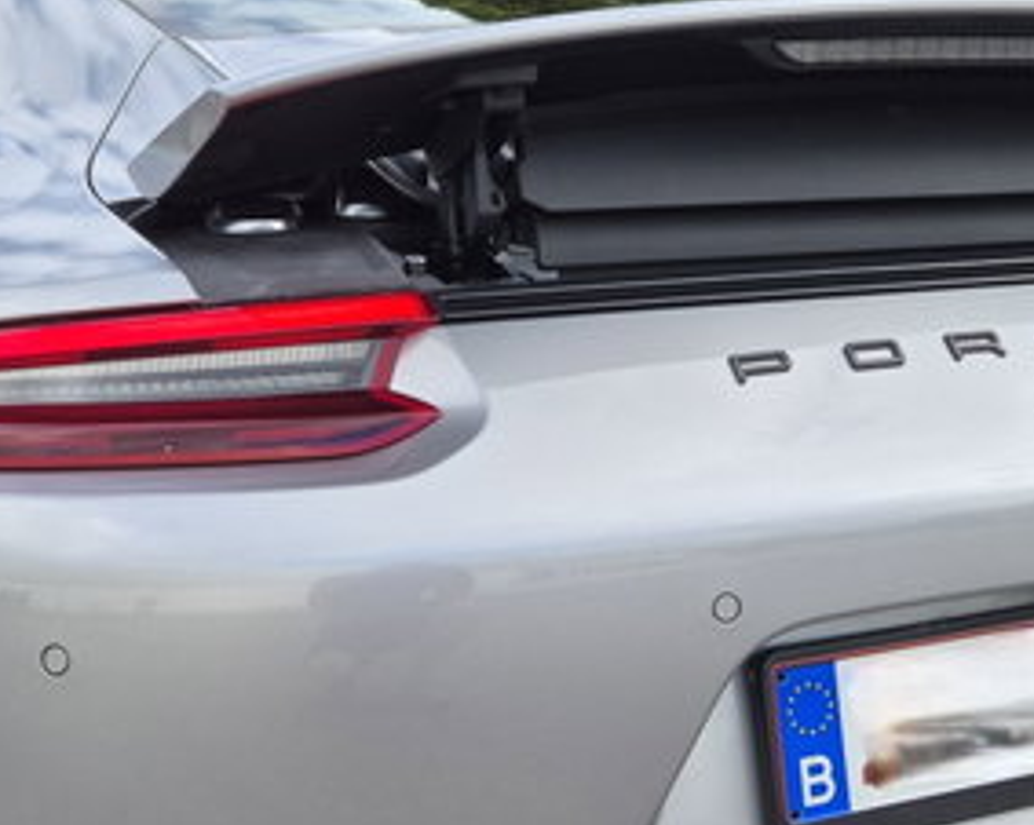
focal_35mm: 61
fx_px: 1865
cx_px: 800
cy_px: 343
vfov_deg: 24.9
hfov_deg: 30.4
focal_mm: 5.4
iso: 25
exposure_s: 1/507
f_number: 1.8
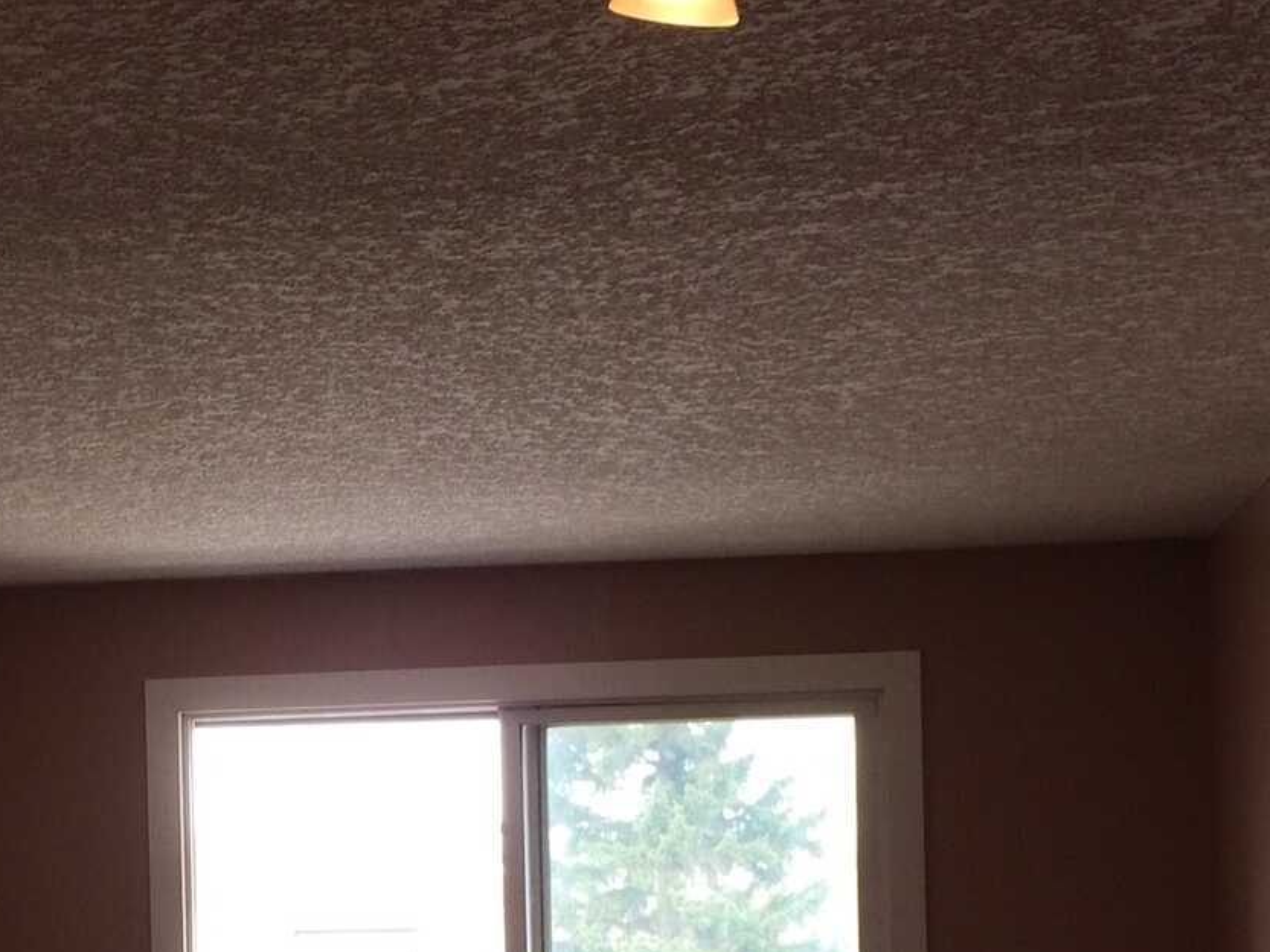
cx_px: 381
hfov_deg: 26.8
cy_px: 824
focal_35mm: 72
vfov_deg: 20.1
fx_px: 2642
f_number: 2.2
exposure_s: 1/60
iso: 40
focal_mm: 4.12
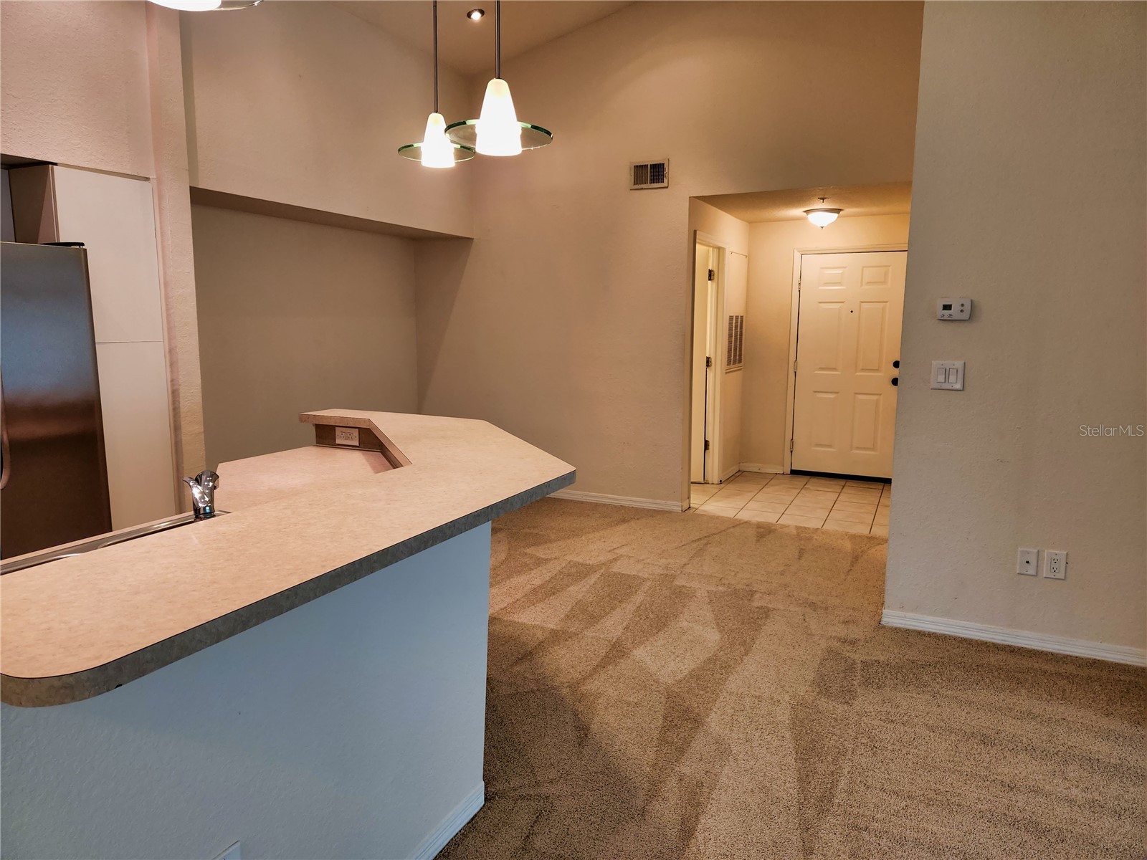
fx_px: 762
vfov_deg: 58.9
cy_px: 430
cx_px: 574
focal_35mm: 23
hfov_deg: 73.9
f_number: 1.8
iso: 400
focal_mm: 5.4
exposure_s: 1/120
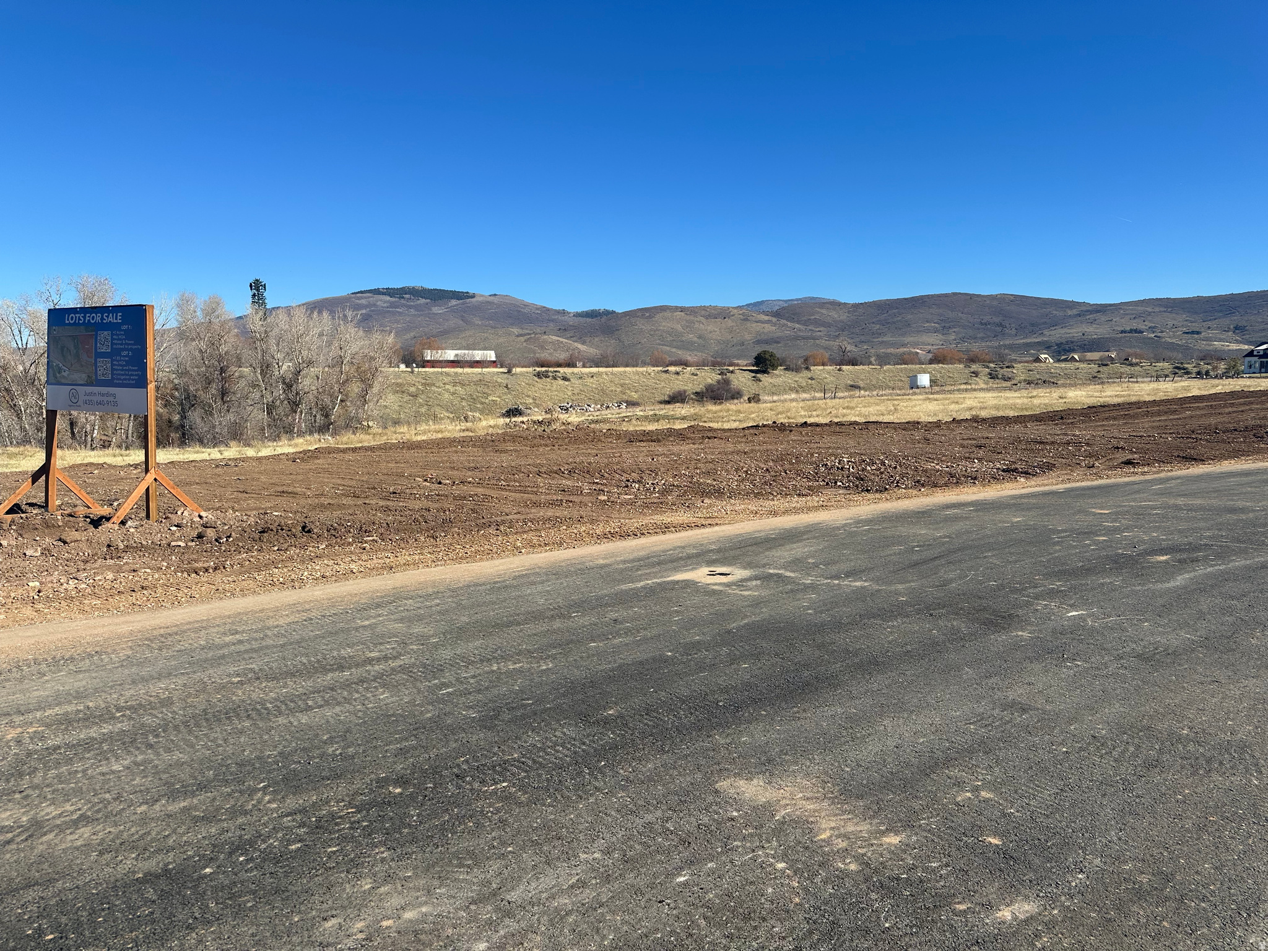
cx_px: 634
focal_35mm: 24
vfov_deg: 56.8
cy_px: 476
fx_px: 879
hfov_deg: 71.6
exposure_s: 1/5000
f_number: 1.78
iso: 80
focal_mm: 6.86
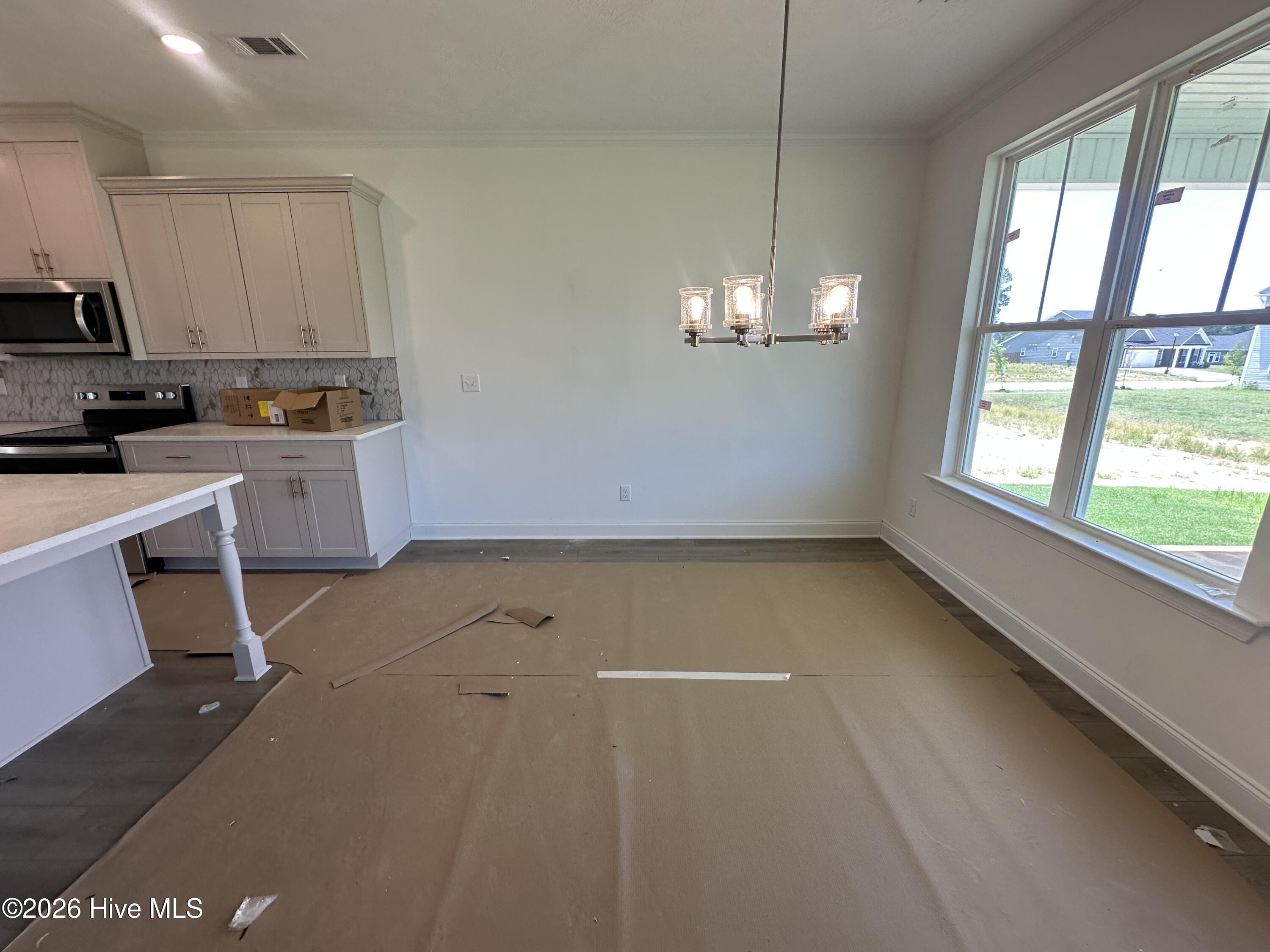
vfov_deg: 85.7
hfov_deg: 102.1
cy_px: 476
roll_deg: +1.6
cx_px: 635
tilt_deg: -12.1
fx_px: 514
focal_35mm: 14
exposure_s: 1/120
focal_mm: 2.22
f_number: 2.2
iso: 64
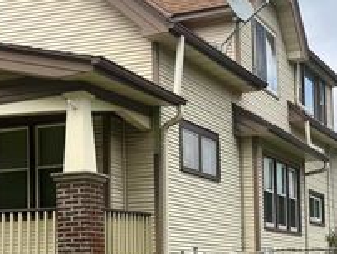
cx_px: 2
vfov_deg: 24.9
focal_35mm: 59
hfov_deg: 30.4
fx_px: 575
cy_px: 124
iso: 80
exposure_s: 1/4310
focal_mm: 6.76
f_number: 1.78
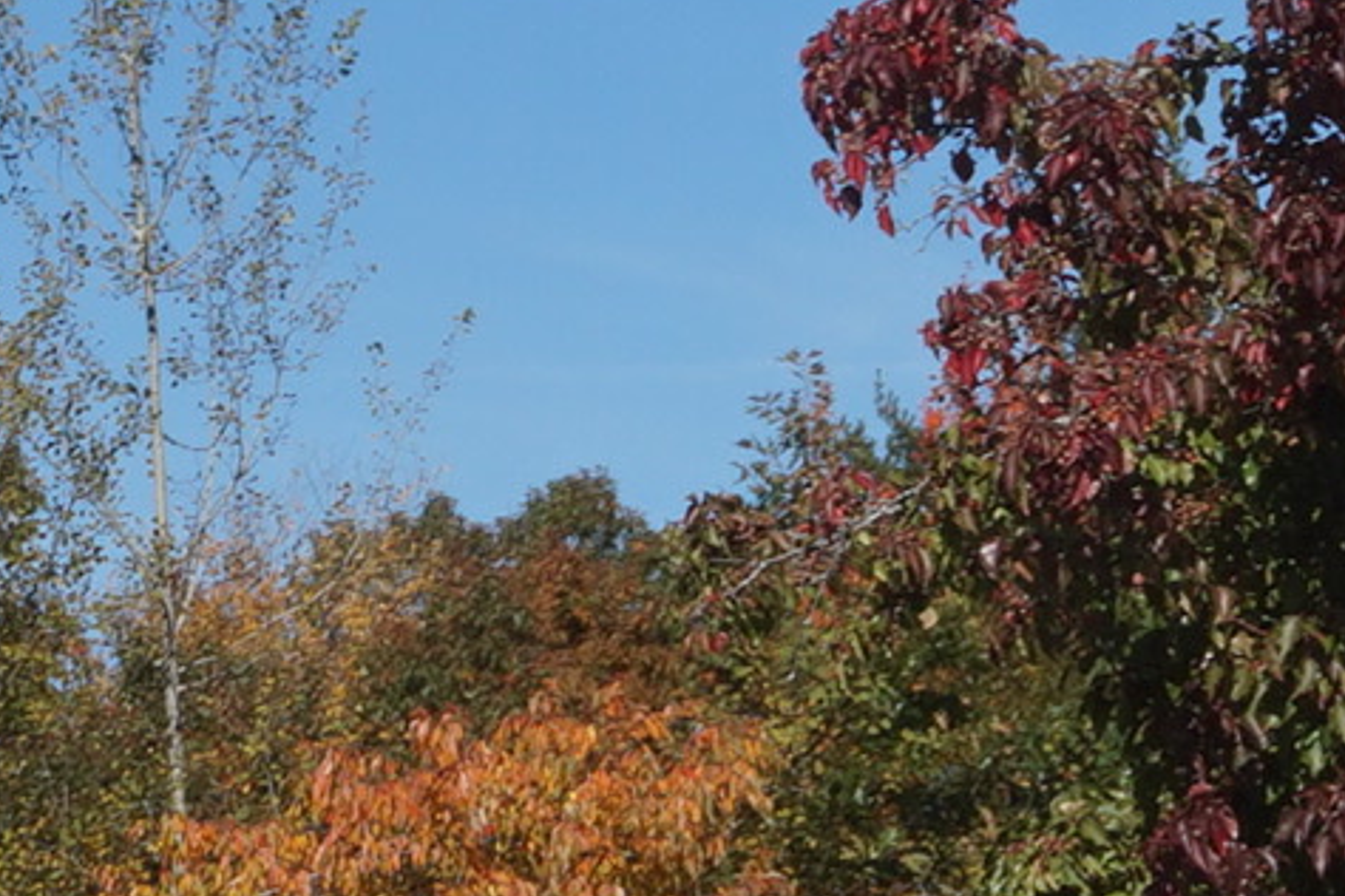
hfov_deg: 6.8
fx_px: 11315
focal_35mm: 303
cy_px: 2339
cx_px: 985
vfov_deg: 4.4
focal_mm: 35
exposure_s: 1/250
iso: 100
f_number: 11
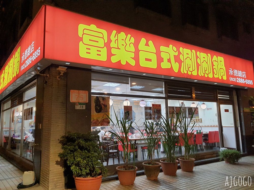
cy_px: 95
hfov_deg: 67.3
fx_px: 191
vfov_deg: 53.1
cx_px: 127
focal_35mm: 26
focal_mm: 4.32
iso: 160
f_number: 1.7
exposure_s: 1/120
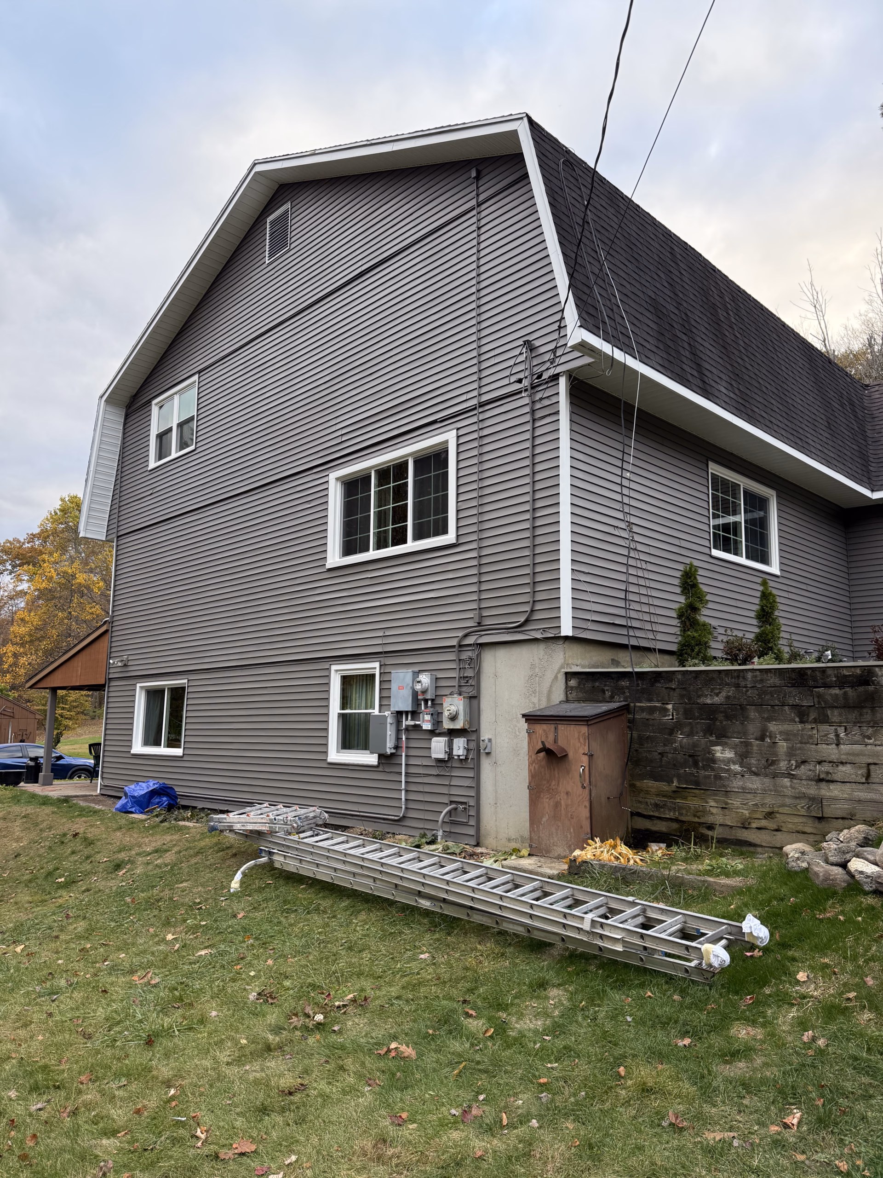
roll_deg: -1.0
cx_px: 442
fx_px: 816
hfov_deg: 56.8
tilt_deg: +7.9
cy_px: 589
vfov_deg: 71.6
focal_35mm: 24
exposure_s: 1/235
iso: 125
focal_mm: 6.76
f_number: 1.78
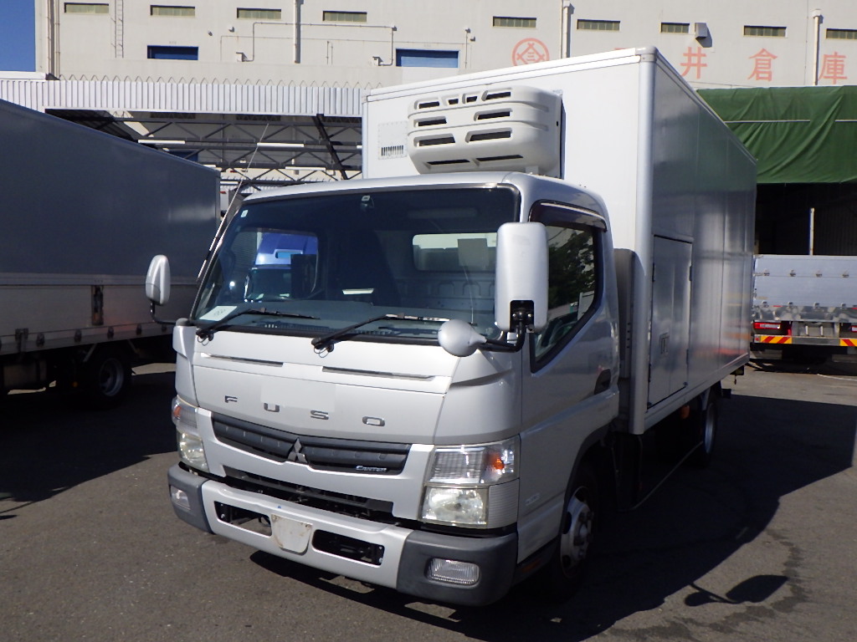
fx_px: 693
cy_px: 321
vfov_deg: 49.7
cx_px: 428
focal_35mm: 28
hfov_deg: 63.4
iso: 250
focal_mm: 5
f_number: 4.2
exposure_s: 1/3200
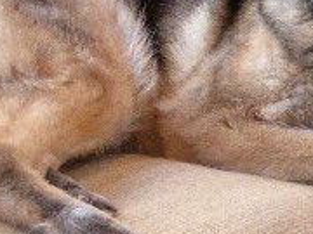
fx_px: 1836
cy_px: -5
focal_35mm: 203
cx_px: 184
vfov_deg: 7.3
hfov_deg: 9.7
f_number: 4.1
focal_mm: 9.6
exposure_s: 1/60
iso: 640
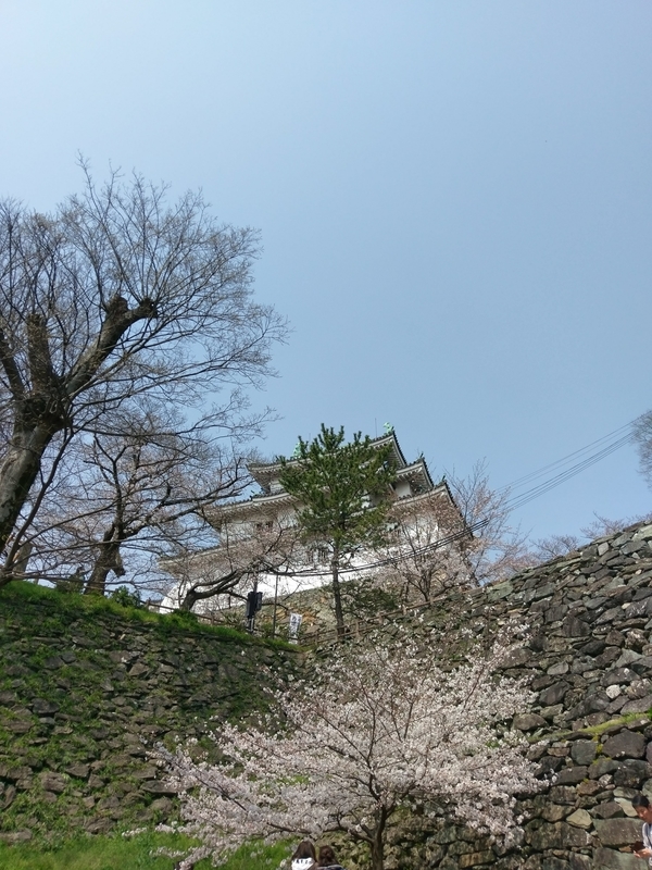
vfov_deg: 67.3
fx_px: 653
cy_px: 435
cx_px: 326
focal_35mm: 26
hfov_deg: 53.1
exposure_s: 1/3000
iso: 100
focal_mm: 4.58
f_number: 1.8
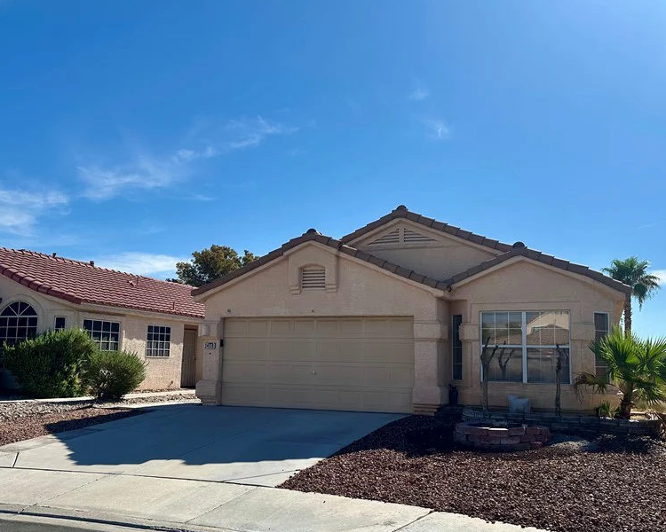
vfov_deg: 45.7
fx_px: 631
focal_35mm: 32
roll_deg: -0.7
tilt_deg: +3.7
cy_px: 293
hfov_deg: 55.6
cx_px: 364
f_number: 1.78
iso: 80
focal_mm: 6.86
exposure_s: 1/8197
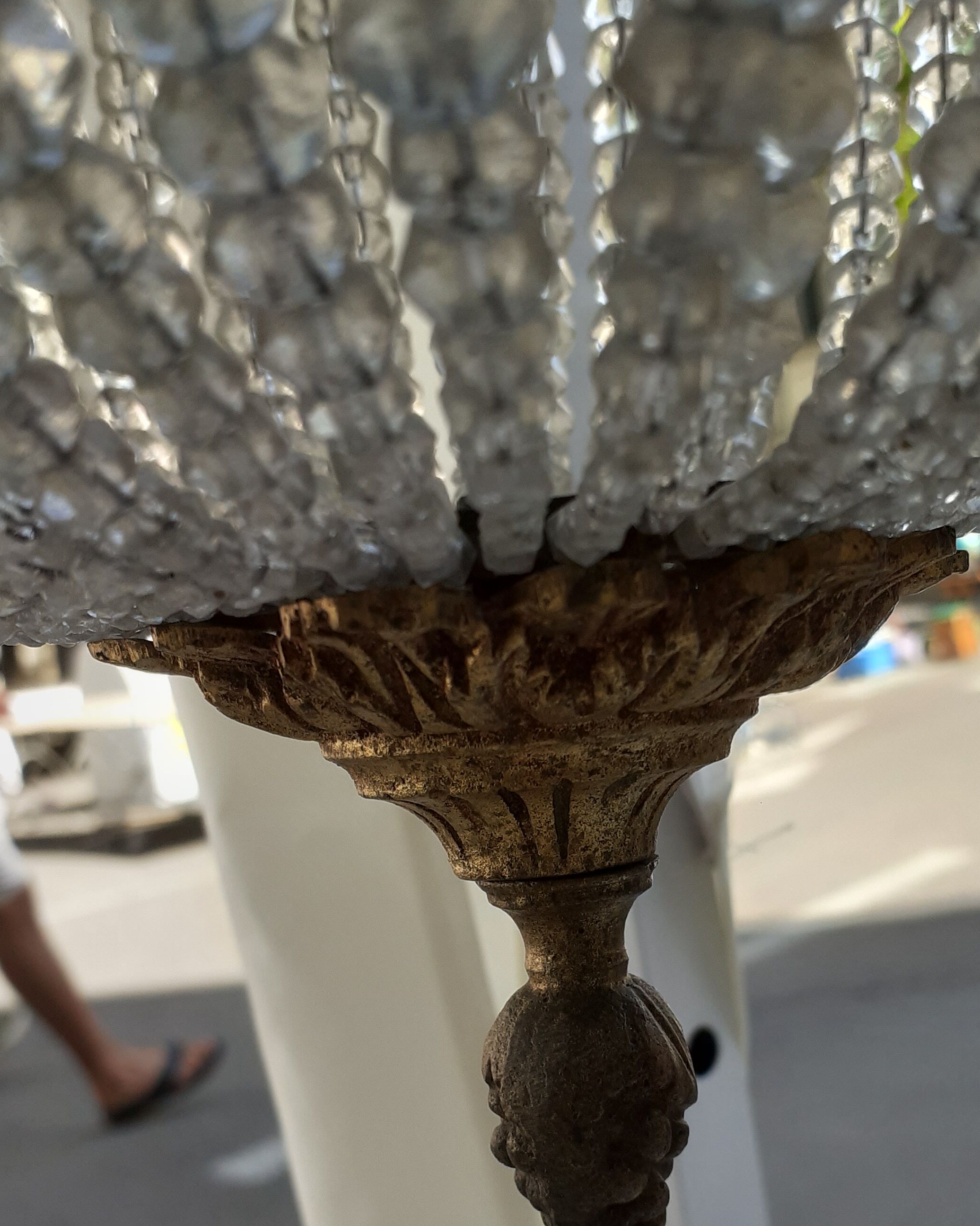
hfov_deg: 35.7
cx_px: 525
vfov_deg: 43.4
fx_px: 1523
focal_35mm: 42
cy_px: 779
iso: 40
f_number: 1.9
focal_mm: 3.6
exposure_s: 1/432
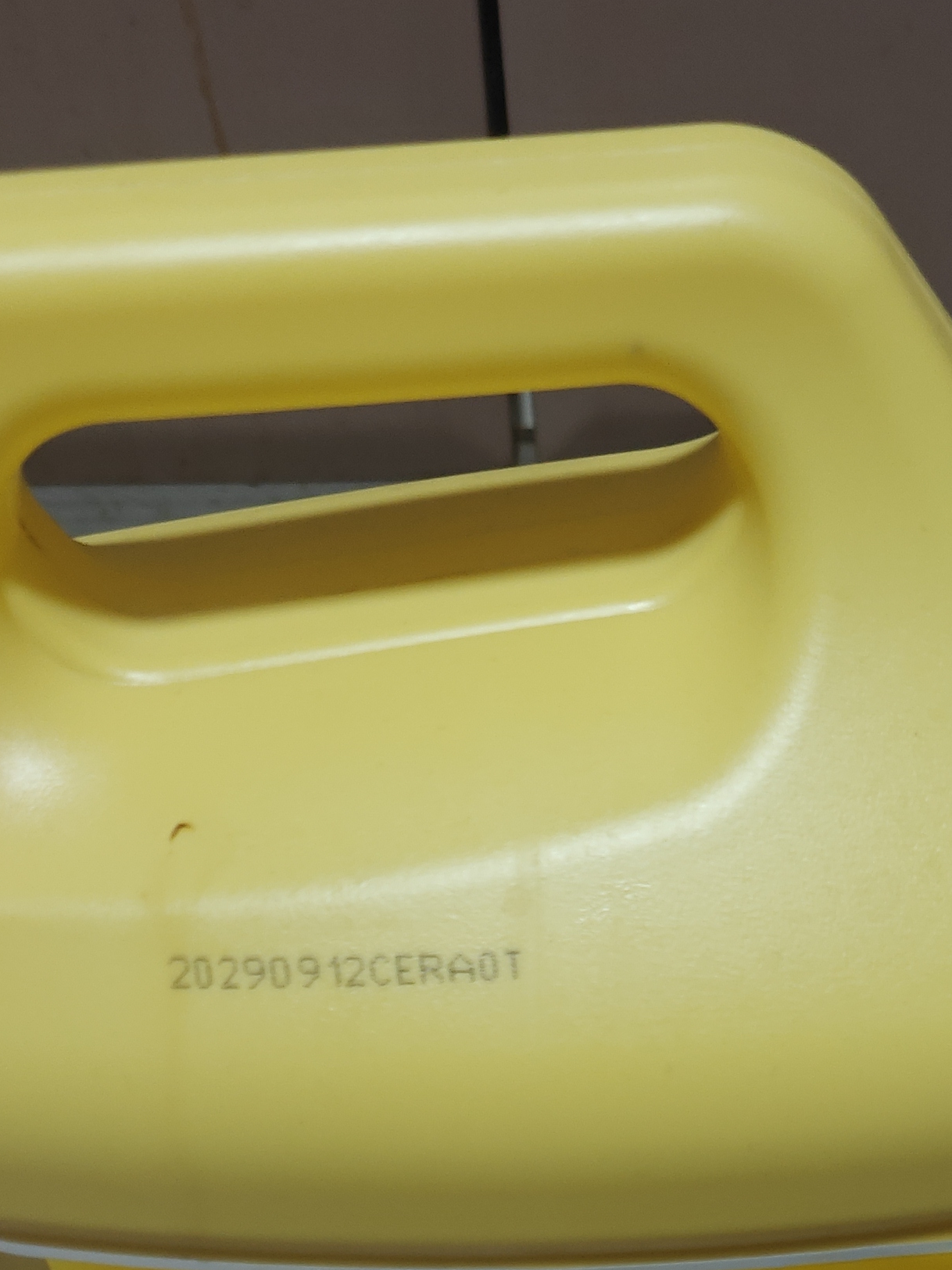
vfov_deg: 29.8
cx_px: 641
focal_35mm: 58
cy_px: 1407
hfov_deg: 25.1
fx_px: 2127
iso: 500
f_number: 1.6
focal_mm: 6.06
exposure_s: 1/51
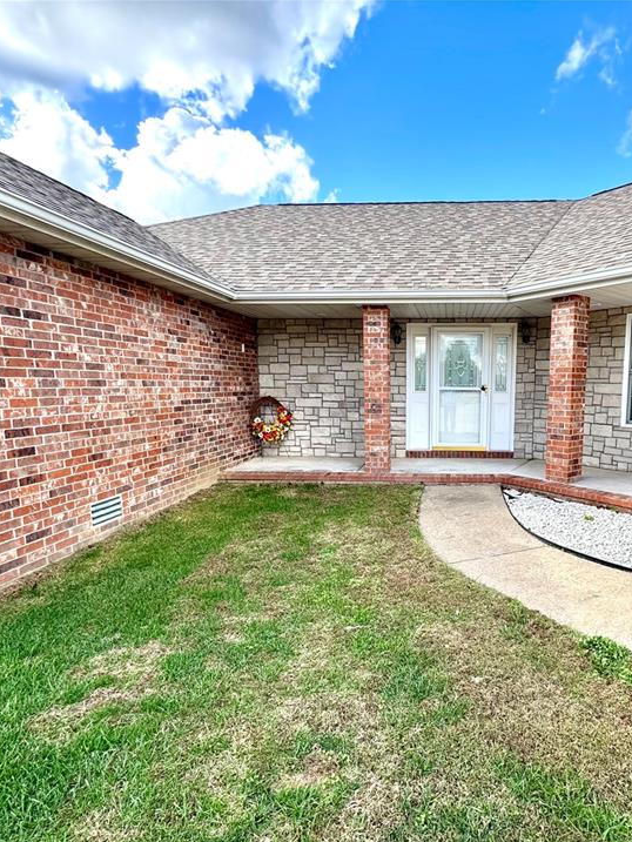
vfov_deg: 81.6
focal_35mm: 20
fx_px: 487
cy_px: 450
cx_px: 428
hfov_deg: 64.1
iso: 40
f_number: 2.2
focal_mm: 2.22
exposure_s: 1/375
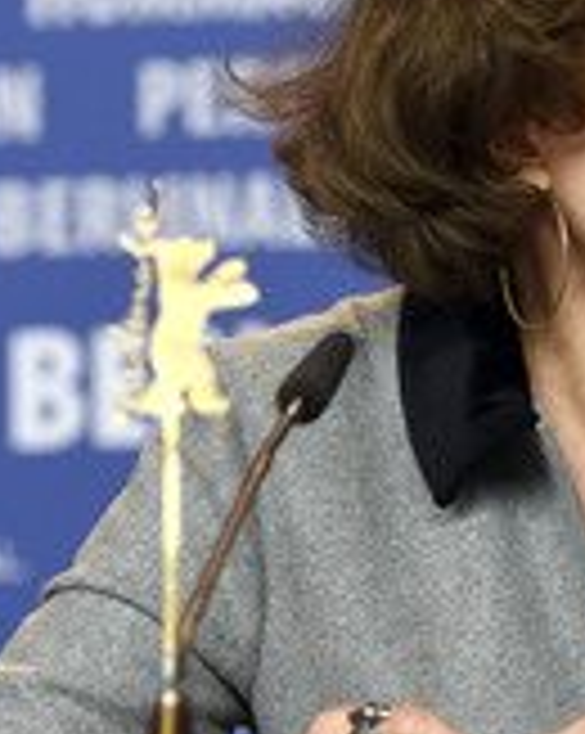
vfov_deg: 4.4
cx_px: 709
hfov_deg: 3.5
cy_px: 311
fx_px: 9475
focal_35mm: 437
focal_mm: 112
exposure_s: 1/320
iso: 640
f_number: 3.5
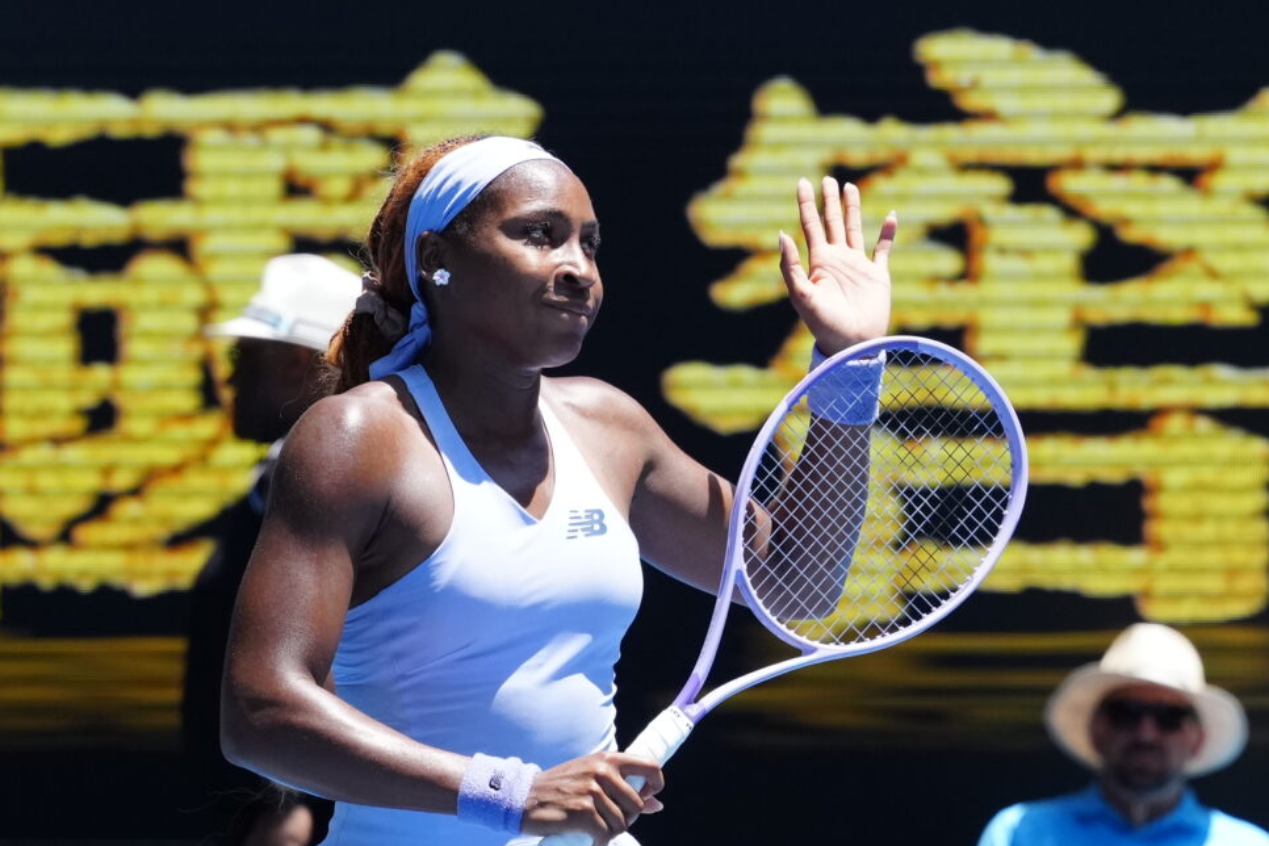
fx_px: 6239
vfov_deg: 7.8
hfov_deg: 11.6
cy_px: 495
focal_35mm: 177
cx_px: 613
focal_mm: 150
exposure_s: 1/3200
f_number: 4
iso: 800
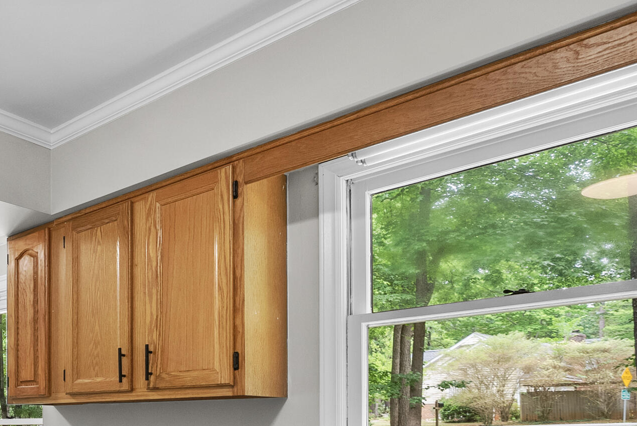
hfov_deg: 42.9
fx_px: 584
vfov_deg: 36.6
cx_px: -82
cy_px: 410
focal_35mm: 33
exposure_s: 1/6
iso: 800
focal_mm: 14
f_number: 7.1
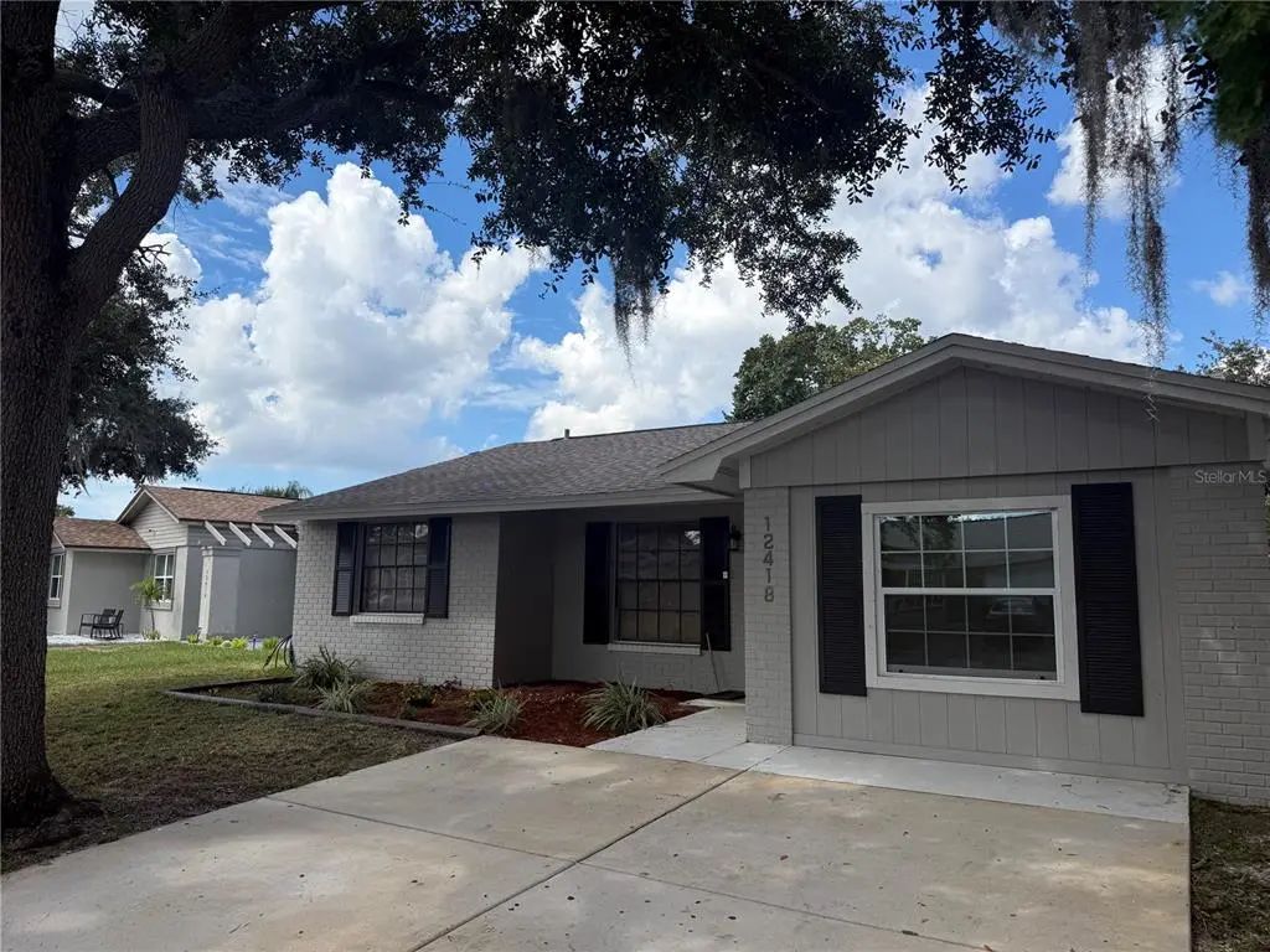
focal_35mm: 24
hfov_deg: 71.6
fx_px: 881
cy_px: 476
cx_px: 635
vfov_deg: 56.8
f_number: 1.78
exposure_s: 1/3953
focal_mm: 6.76
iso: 80
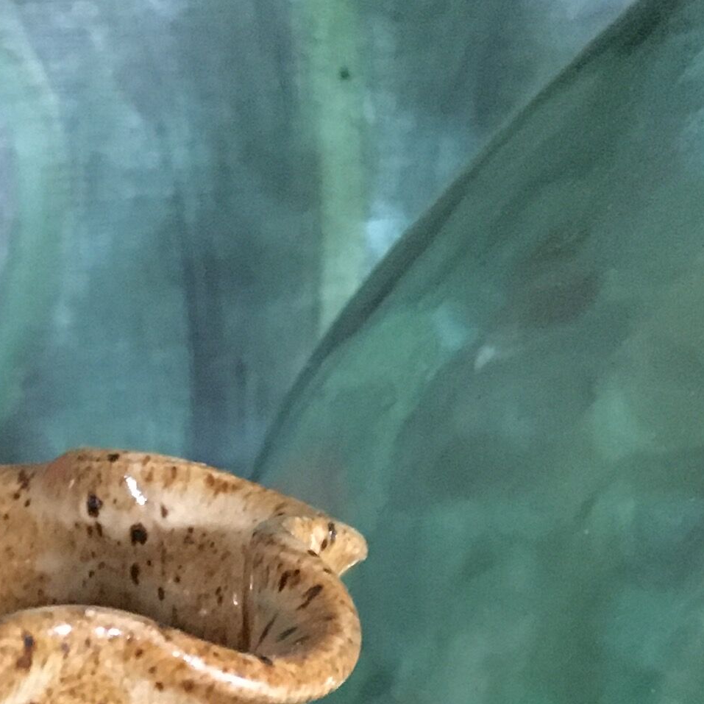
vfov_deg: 13.8
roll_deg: +0.2
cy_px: 1388
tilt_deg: -29.6
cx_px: -129
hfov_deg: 15.6
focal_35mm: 108
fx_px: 2485
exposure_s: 1/17
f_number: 2.2
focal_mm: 4.15
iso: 400
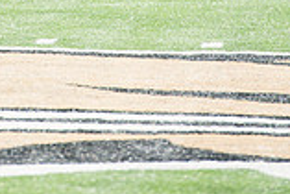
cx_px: -78
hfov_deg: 2.8
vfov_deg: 1.9
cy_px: -142
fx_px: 5950
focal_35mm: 738
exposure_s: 1/1000
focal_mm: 200
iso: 200
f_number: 4.5
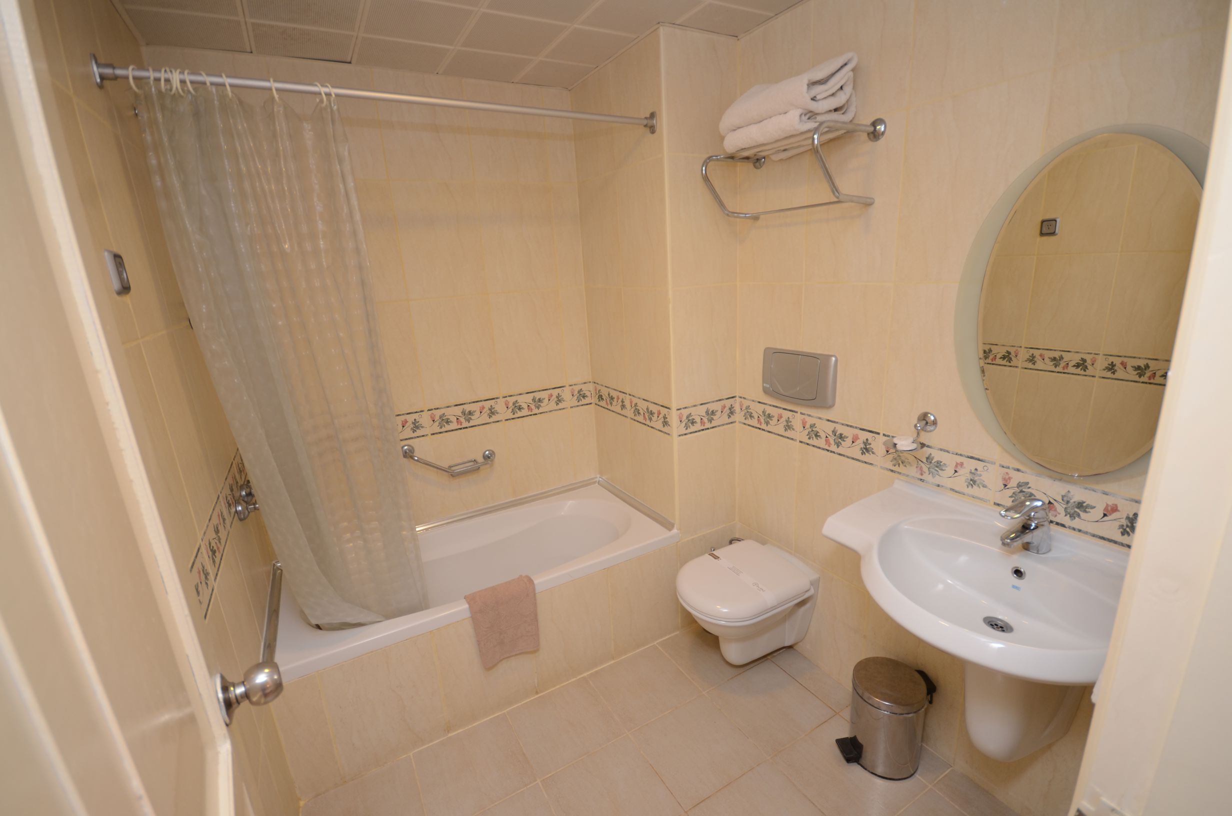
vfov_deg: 77.1
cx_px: 616
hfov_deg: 100.5
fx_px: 512
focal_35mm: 15
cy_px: 408
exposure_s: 1/25
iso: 200
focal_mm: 10
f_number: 4
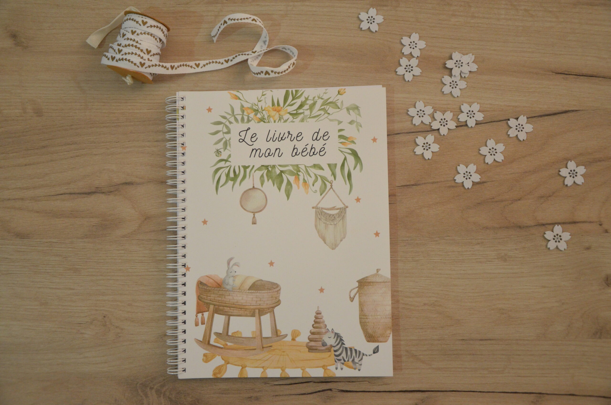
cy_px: 202
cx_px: 306
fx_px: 635
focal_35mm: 38
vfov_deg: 35.3
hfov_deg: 51.4
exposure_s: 1/40
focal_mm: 25
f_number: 4
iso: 1600
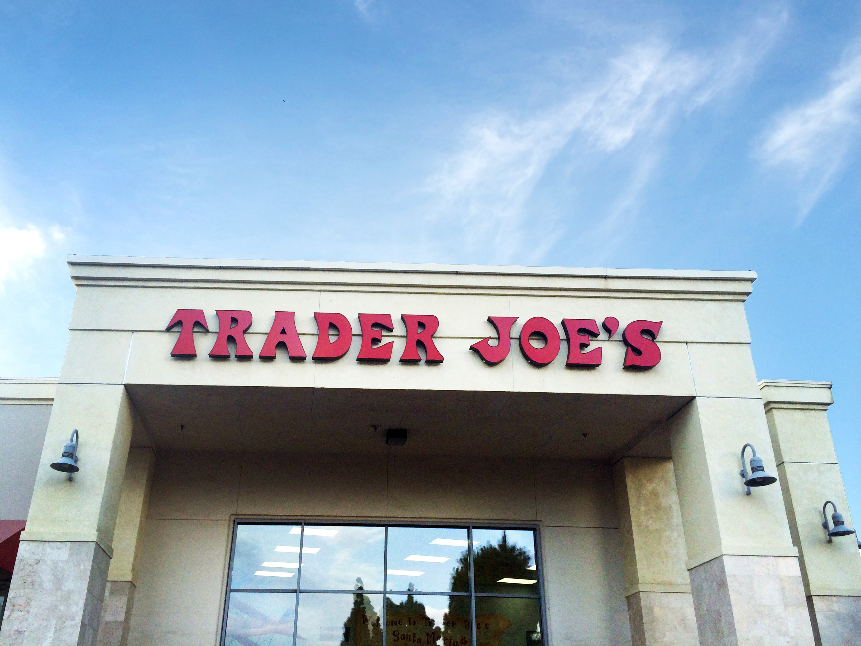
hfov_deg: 60.0
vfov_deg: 46.8
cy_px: 323
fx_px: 746
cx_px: 430
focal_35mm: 30
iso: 32
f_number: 2.2
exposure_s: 1/789
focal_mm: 4.12
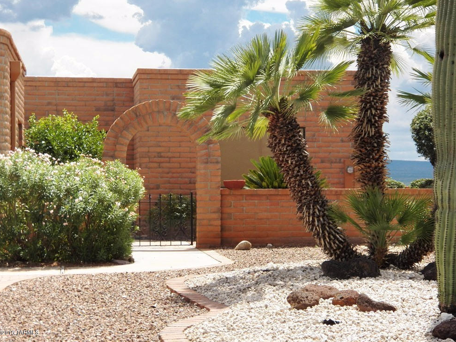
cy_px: 171
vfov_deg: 14.4
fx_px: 1356
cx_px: 227
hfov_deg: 19.1
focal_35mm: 103
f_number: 4
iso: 125
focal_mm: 17.1
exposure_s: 1/1250
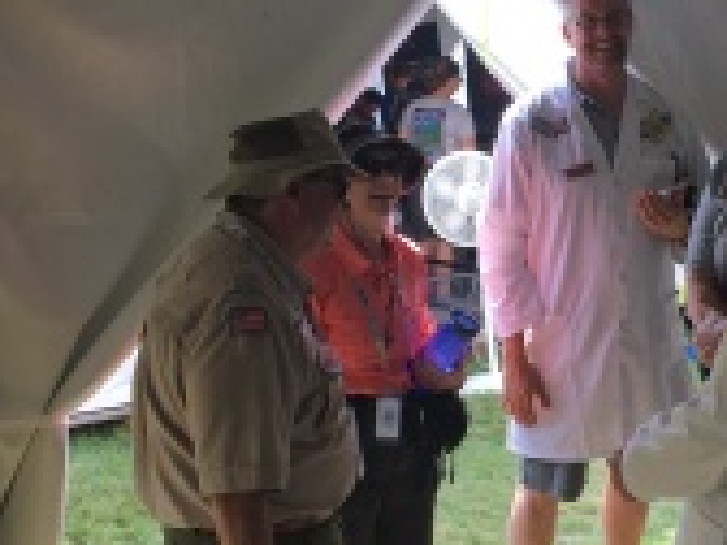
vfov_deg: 23.3
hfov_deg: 30.1
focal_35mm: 63
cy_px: 298
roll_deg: +0.2
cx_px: 563
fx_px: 1323
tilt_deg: -12.2
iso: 25
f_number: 2.2
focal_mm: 4.15
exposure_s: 1/194
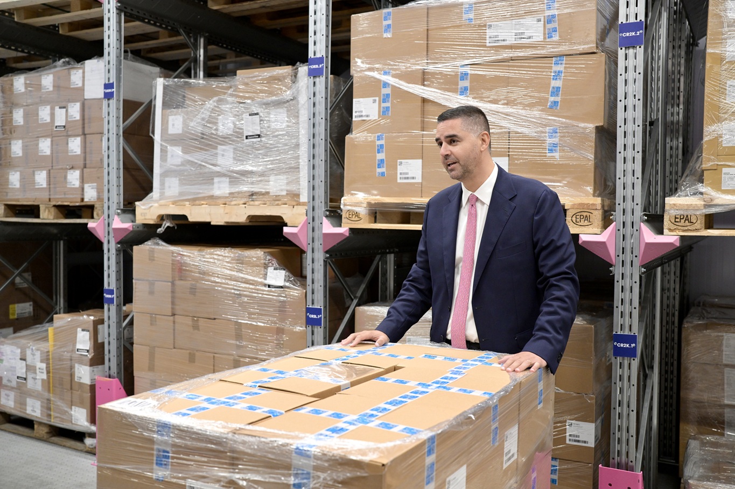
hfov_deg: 54.5
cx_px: 368
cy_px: 244
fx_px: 714
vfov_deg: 37.8
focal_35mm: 35
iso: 2000
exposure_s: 1/250
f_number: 3.5
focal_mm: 35
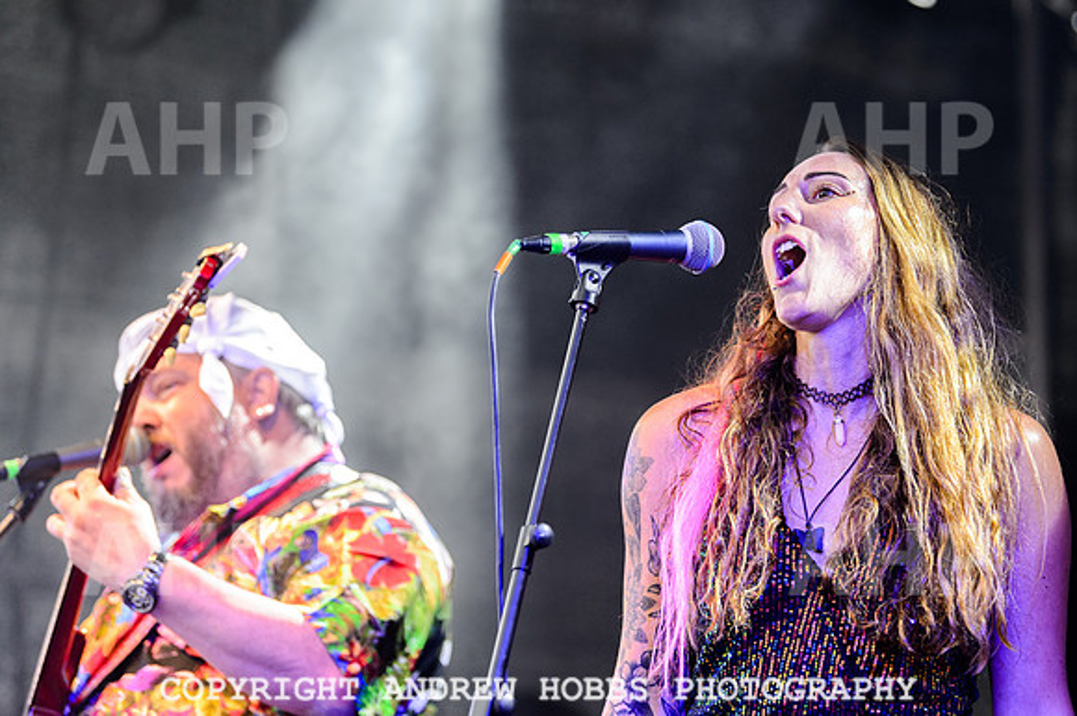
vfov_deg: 9.4
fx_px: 4371
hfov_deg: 14.0
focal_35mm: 146
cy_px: 329
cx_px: 597
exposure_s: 1/1250
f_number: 3.2
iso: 1600
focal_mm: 130
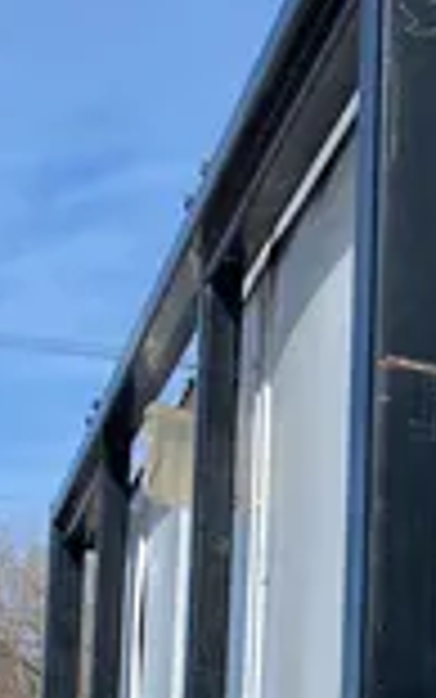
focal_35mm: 98
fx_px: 1861
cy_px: 633
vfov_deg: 20.7
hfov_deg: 11.8
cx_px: 890
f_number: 1.8
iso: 32
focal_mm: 4.25
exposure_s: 1/3846
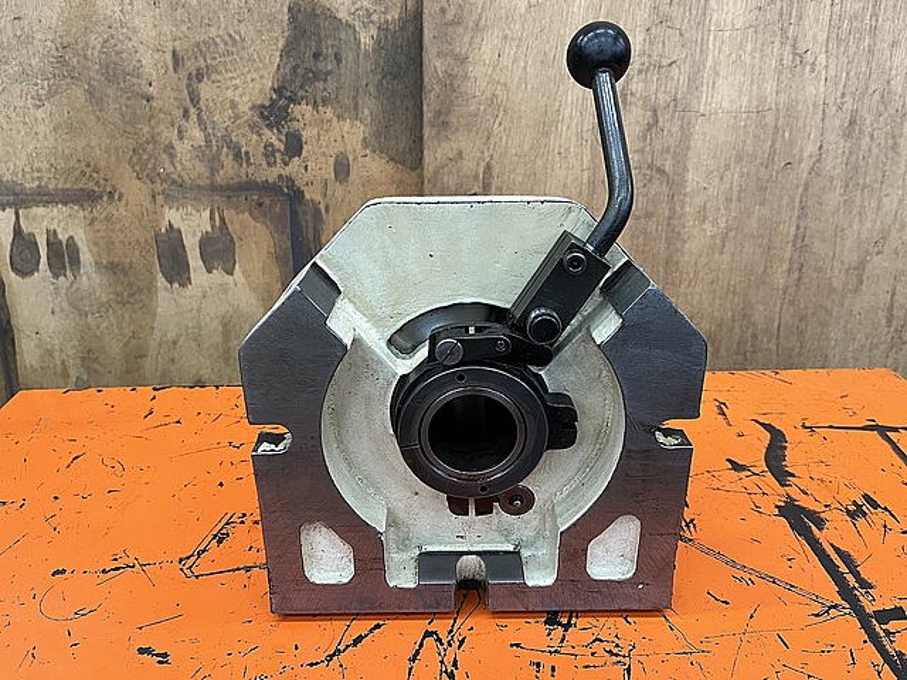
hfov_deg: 67.3
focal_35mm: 26
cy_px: 340
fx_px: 681
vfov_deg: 53.1
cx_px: 454
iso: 160
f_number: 1.6
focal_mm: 5.1
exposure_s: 1/60
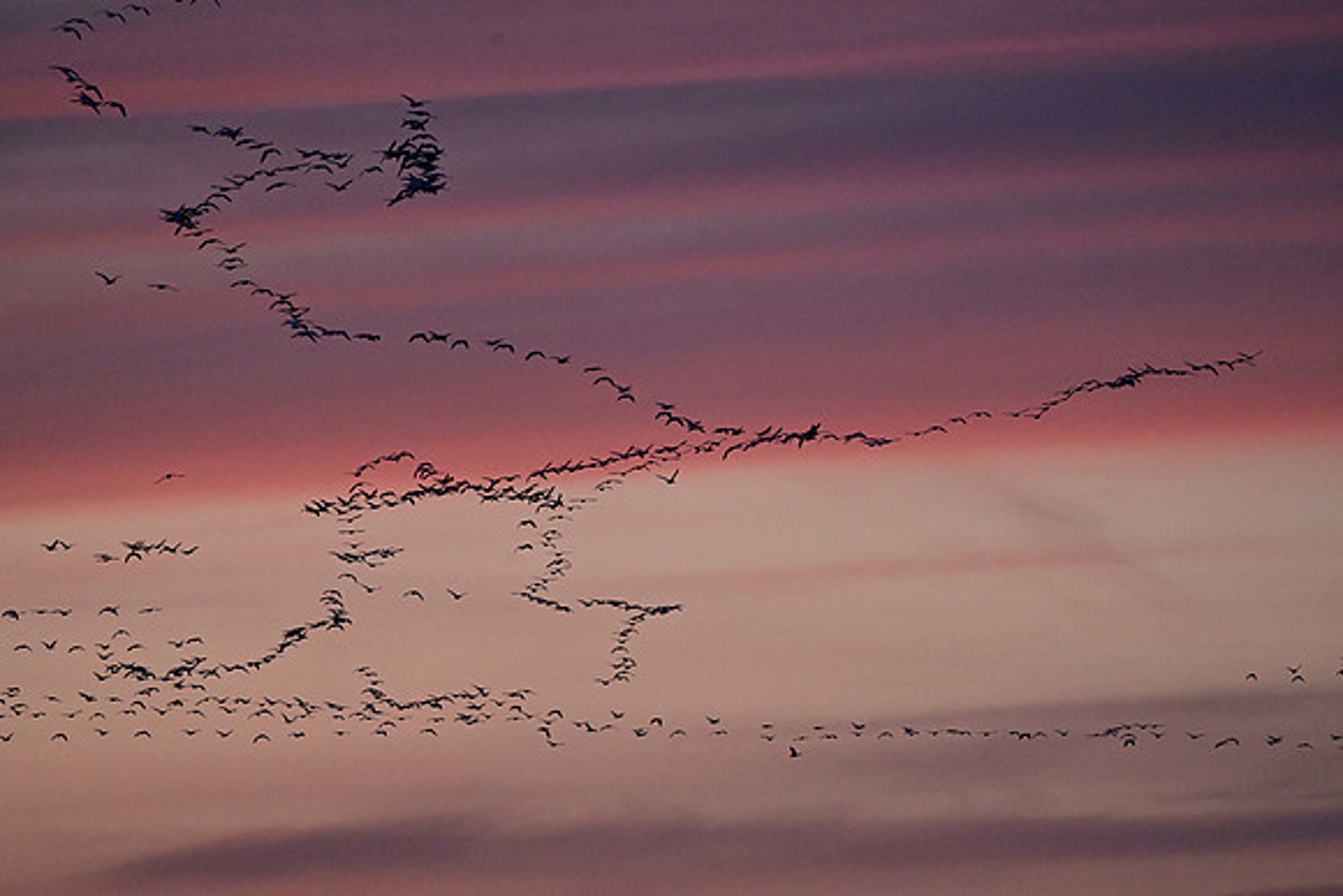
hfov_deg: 3.4
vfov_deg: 2.3
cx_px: 672
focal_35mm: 600
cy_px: 448
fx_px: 22388
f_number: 6.3
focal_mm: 600
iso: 6400
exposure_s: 1/1250
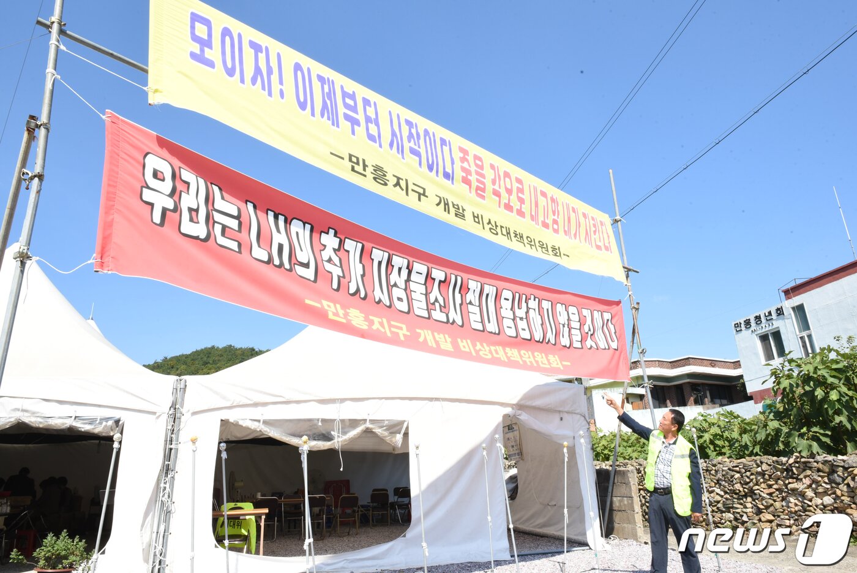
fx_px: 572
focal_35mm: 24
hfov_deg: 73.7
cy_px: 286
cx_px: 428
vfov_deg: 53.2
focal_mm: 24
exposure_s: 1/60
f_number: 22
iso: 320
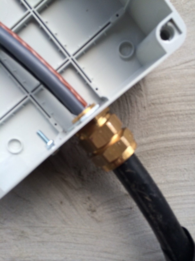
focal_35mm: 30
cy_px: 130
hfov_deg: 46.8
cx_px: 98
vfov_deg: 60.0
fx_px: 225
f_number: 2.2
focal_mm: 4.12
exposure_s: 1/526
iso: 32
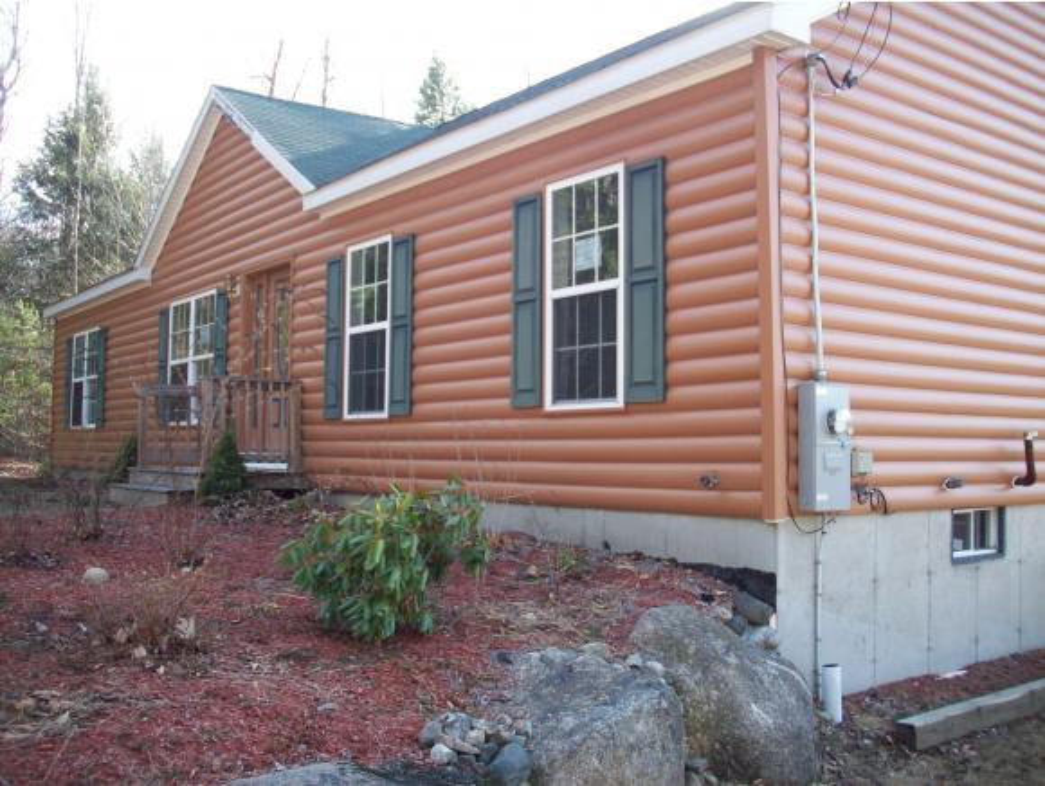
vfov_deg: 38.7
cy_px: 393
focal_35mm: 37
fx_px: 1118
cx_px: 522
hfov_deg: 50.1
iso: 80
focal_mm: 6.2
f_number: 2.8
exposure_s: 1/131
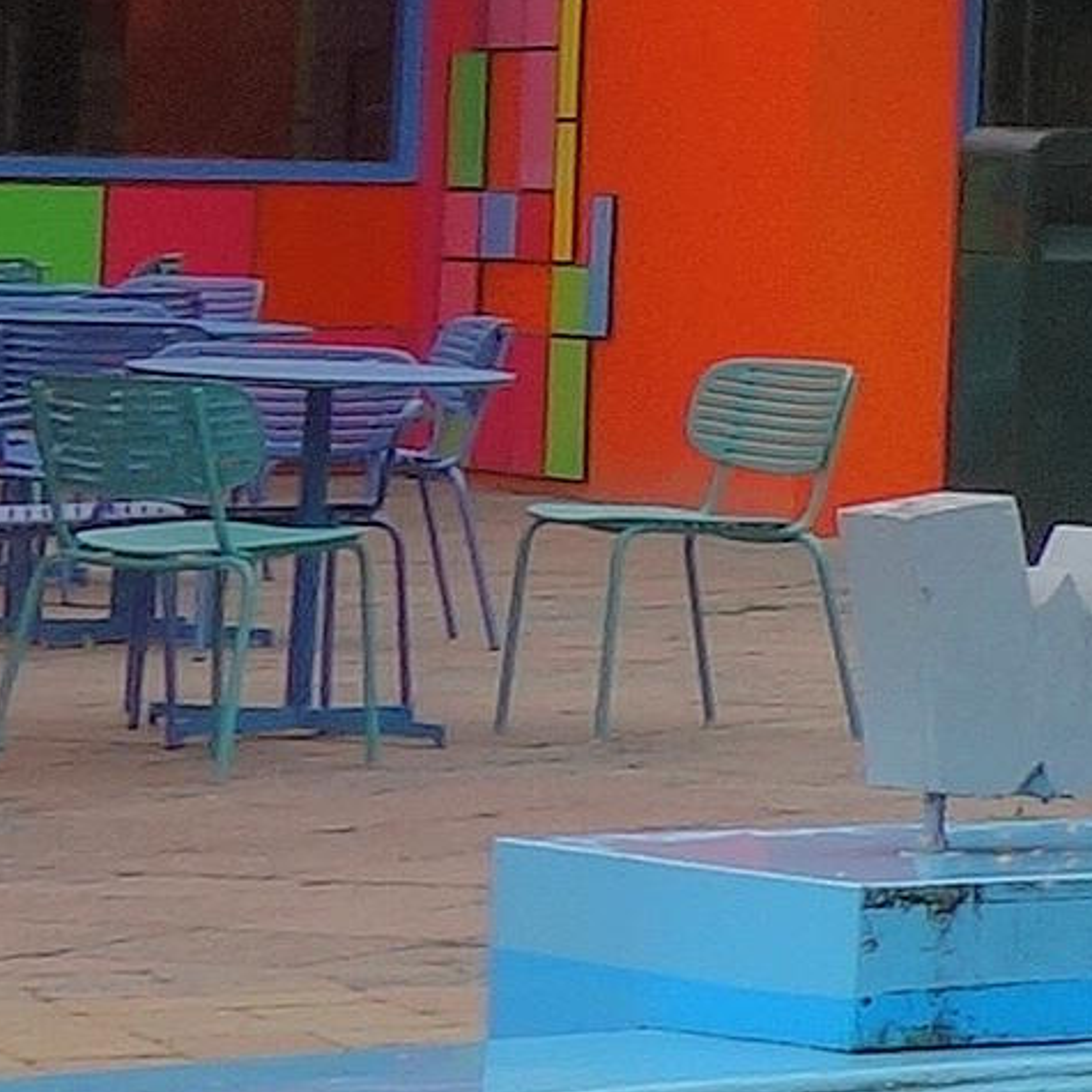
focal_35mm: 274
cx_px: 5242
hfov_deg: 5.2
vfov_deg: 6.3
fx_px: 9779
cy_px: -269
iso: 125
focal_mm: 10.4
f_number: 5.6
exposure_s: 1/320
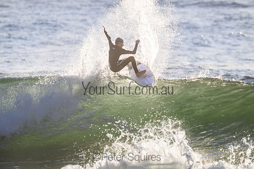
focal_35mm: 800
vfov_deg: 1.7
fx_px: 5646
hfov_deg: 2.6
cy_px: 84
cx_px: 127
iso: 1000
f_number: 11
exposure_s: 1/2000
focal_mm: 800
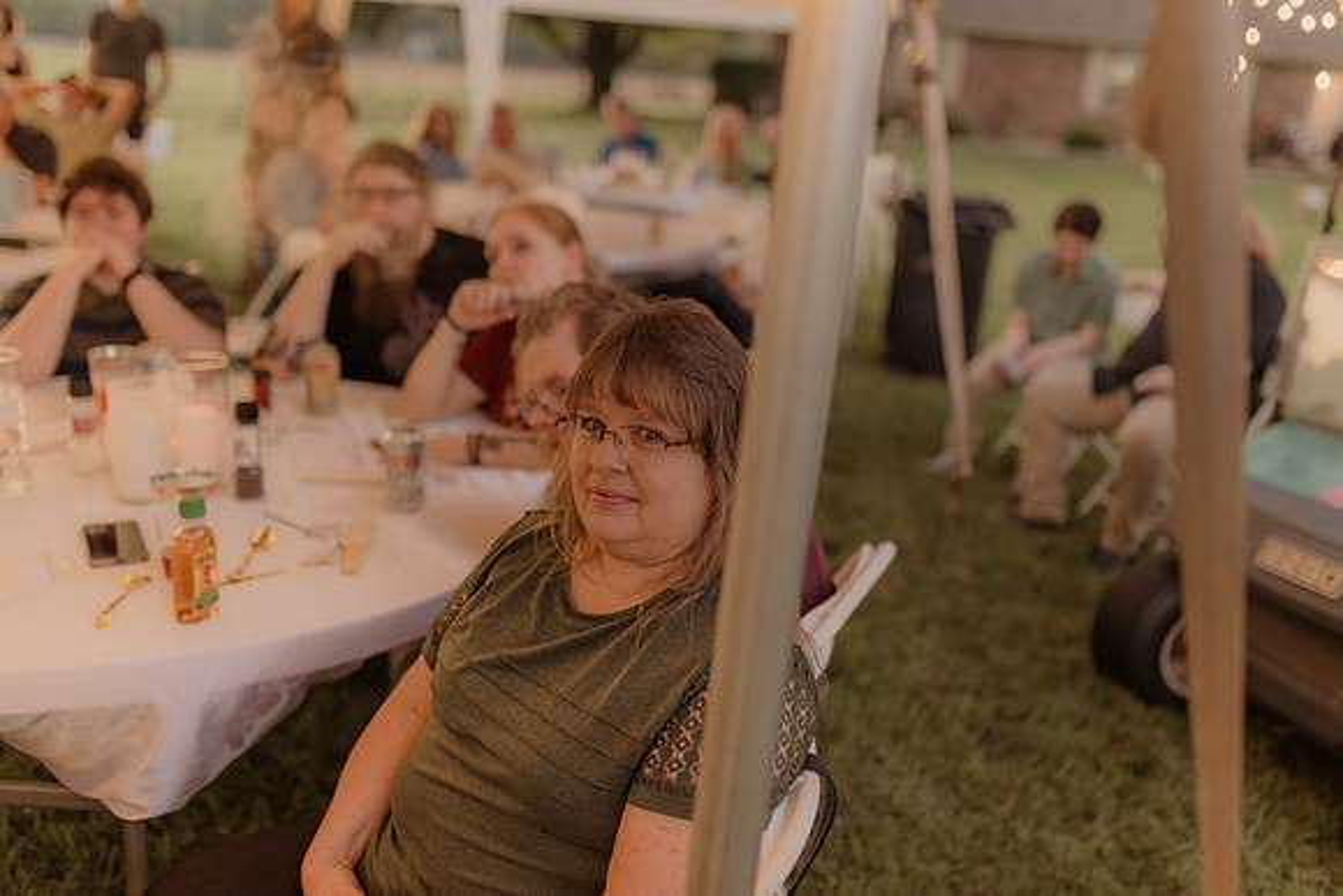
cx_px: 672
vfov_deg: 37.9
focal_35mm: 35
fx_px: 1306
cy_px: 448
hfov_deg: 54.4
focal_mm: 35
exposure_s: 1/160
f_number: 1.4
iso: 500
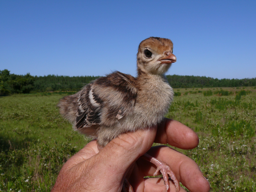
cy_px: 96
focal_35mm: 35
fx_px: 259
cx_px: 128
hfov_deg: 52.6
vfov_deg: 40.7
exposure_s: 1/400
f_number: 8
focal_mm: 7.4
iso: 100
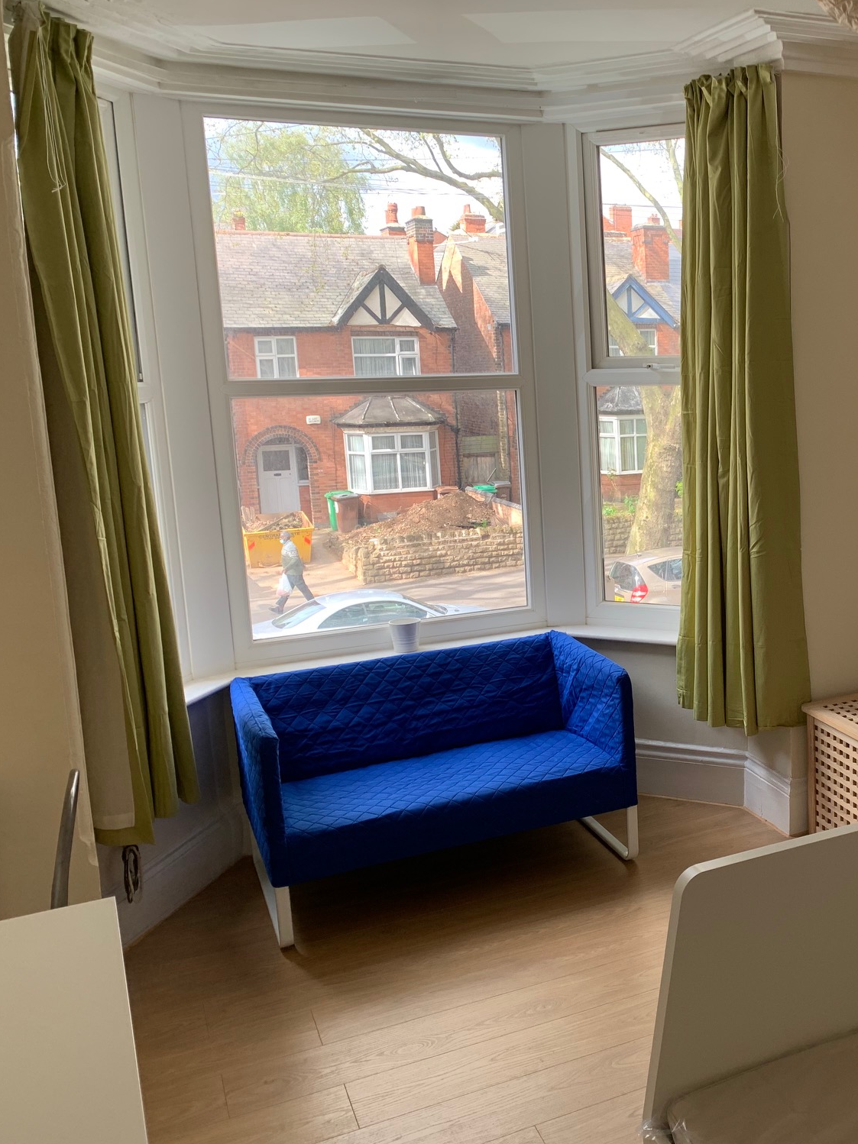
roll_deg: +1.7
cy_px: 569
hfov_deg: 38.6
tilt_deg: -11.1
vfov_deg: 52.6
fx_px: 1157
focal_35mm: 35
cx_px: 724
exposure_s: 1/122
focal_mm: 4.25
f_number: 1.8
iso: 40
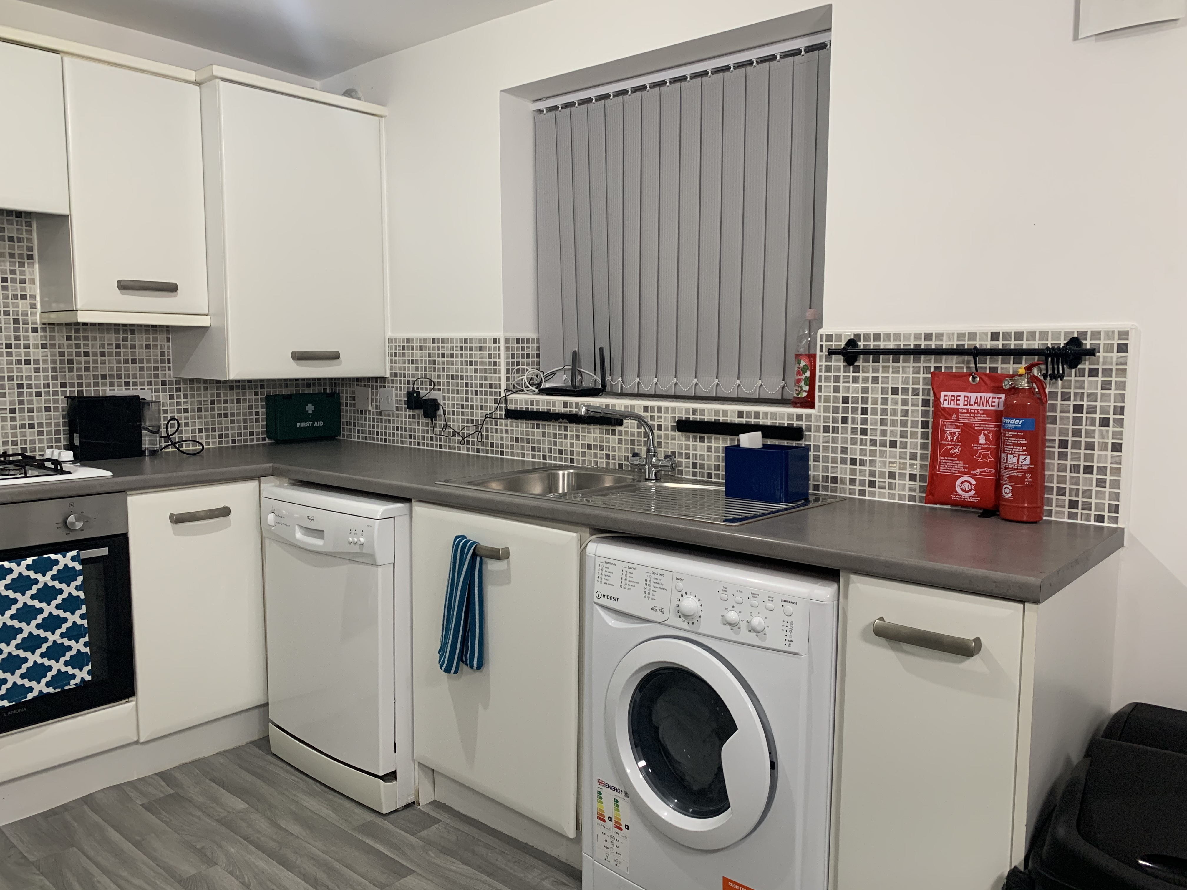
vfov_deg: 53.1
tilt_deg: -5.9
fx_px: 892
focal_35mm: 26
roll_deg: +0.0
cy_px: 445
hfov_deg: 67.3
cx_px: 594
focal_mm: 4.25
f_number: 1.8
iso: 100
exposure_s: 1/60
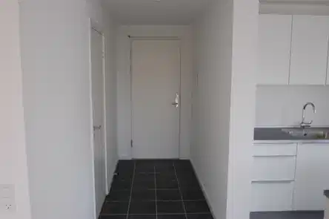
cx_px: 164
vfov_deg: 41.6
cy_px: 110
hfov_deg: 59.5
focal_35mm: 32
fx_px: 288
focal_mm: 21
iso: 200
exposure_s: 1/20
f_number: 4.5
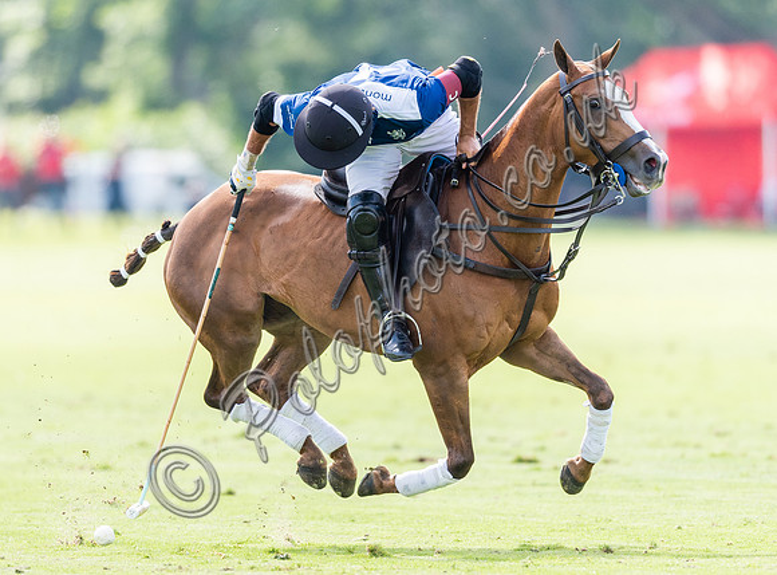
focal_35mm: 769
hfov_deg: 2.6
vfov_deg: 1.9
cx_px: 260
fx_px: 17169
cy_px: 341
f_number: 4
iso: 400
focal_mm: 500
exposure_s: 1/2500
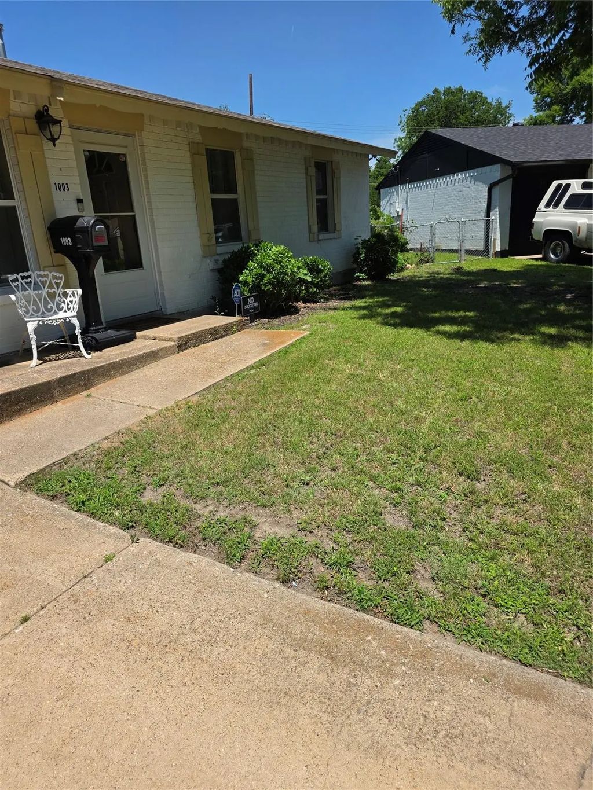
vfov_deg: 73.9
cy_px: 395
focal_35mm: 23
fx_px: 525
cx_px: 296
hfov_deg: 58.9
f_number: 1.7
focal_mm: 6.3
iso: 80
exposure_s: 1/6574
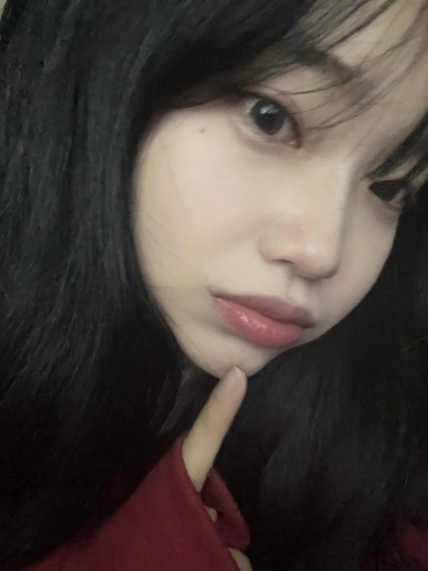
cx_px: 214
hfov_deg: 46.8
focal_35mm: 30
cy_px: 286
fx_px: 495
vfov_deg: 60.0
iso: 1000
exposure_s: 1/15
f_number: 2.2
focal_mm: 2.71
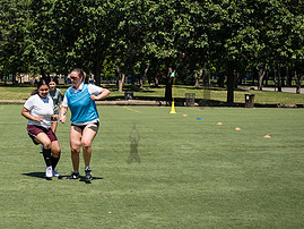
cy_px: 112
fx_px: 870
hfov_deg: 19.7
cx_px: 71
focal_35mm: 99
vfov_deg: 15.0
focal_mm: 38
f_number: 4
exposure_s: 1/1600
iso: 200
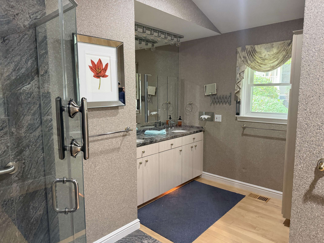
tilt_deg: -6.1
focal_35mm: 24
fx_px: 225
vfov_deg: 56.8
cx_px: 162
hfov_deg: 71.6
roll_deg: -0.5
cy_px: 122
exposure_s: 1/60
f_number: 1.78
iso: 640
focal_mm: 6.76
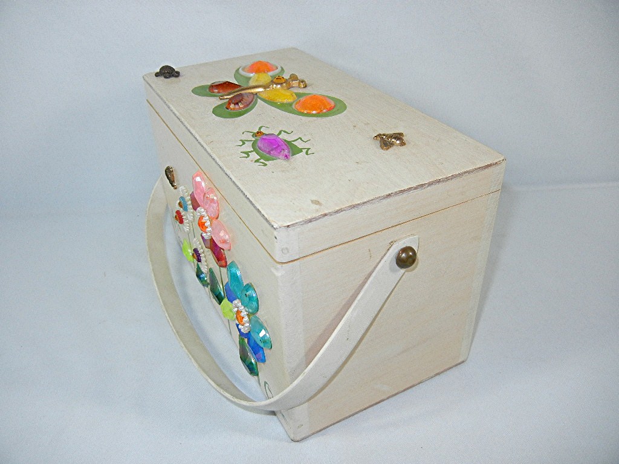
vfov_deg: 46.8
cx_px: 310
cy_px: 232
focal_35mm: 30
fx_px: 536
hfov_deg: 60.0
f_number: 3.5
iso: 160
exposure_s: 1/45.6
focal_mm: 5.4
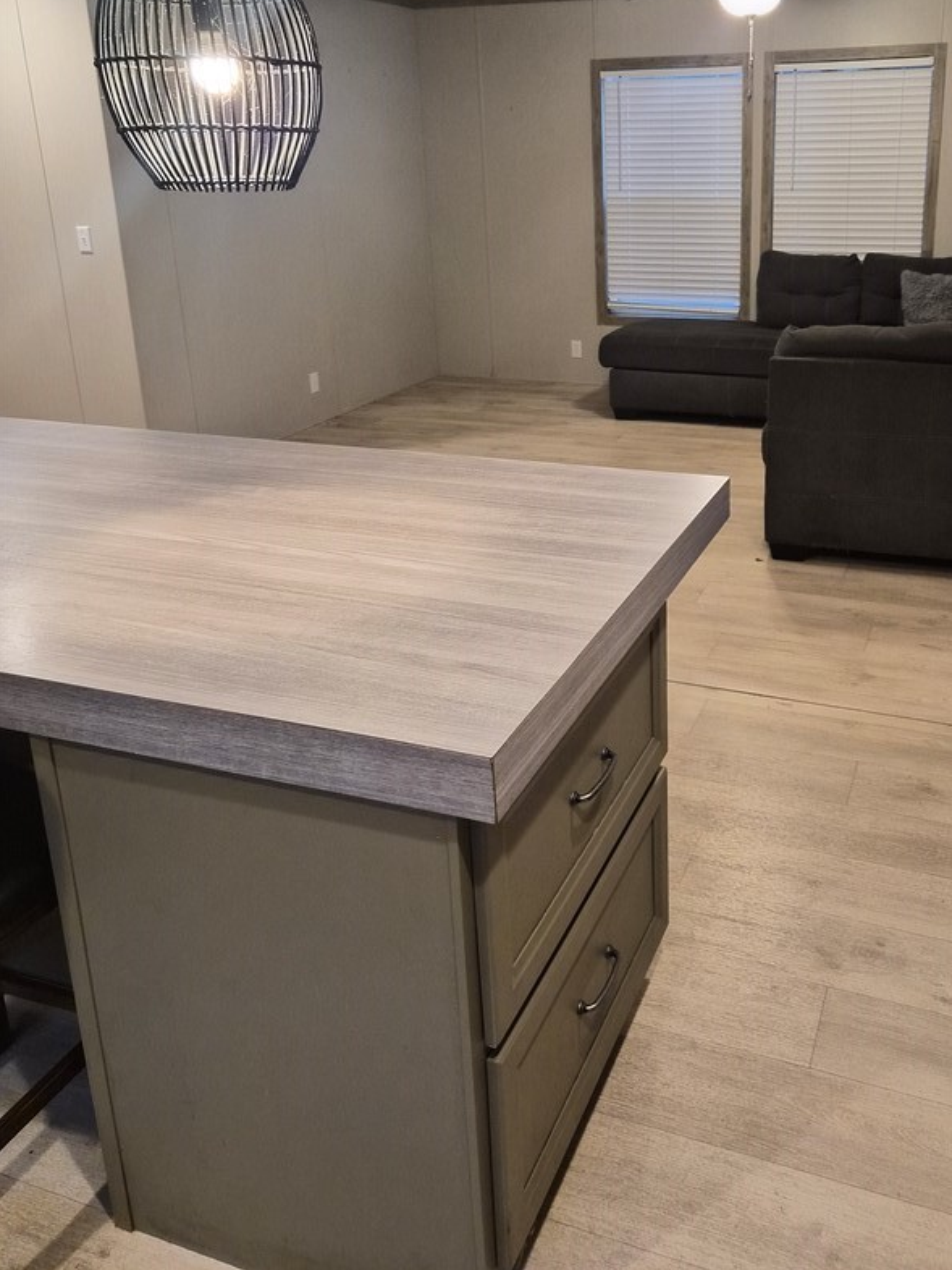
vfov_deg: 59.0
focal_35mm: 30
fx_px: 1100
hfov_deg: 46.2
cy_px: 455
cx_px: 617
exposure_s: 1/120
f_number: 1.8
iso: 800
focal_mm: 5.4
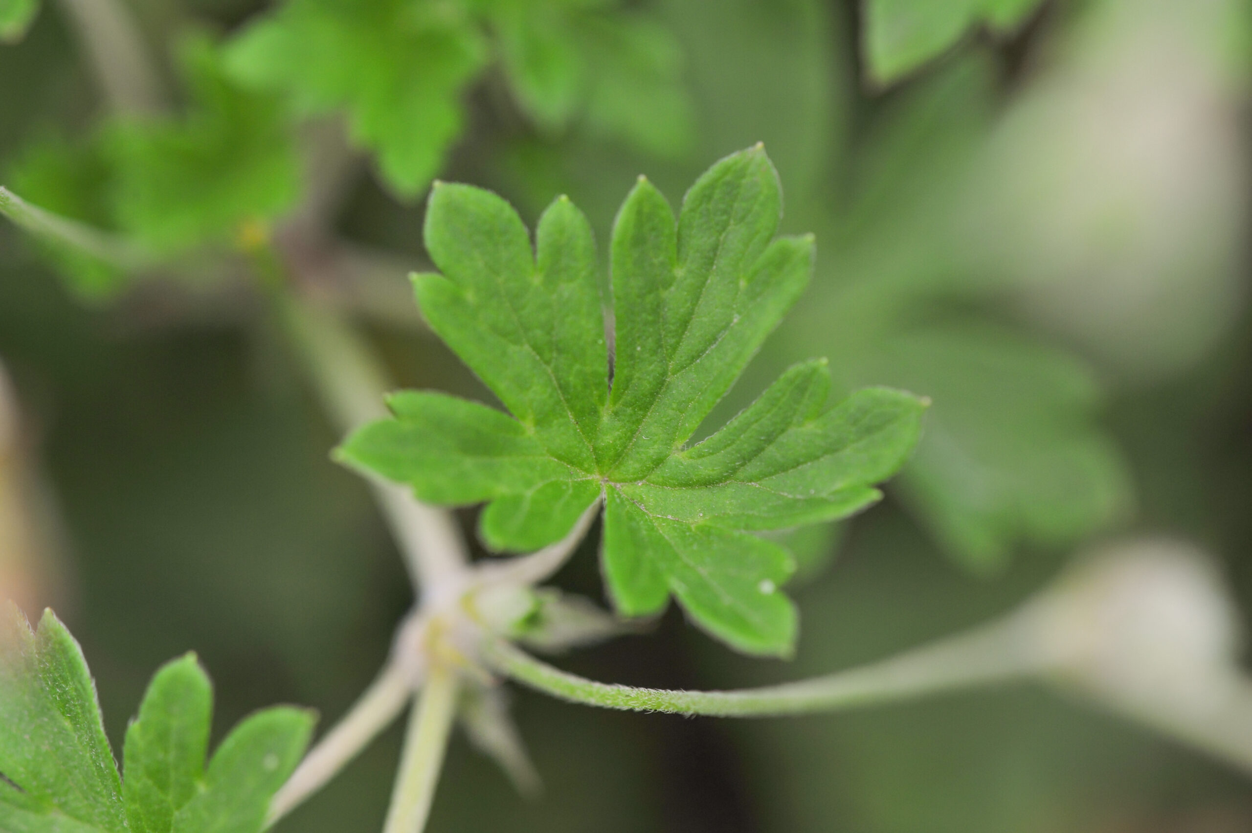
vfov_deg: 9.1
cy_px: 416
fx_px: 5213
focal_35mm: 150
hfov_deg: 13.7
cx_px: 626
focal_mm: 150
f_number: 11
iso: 1000
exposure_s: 1/125
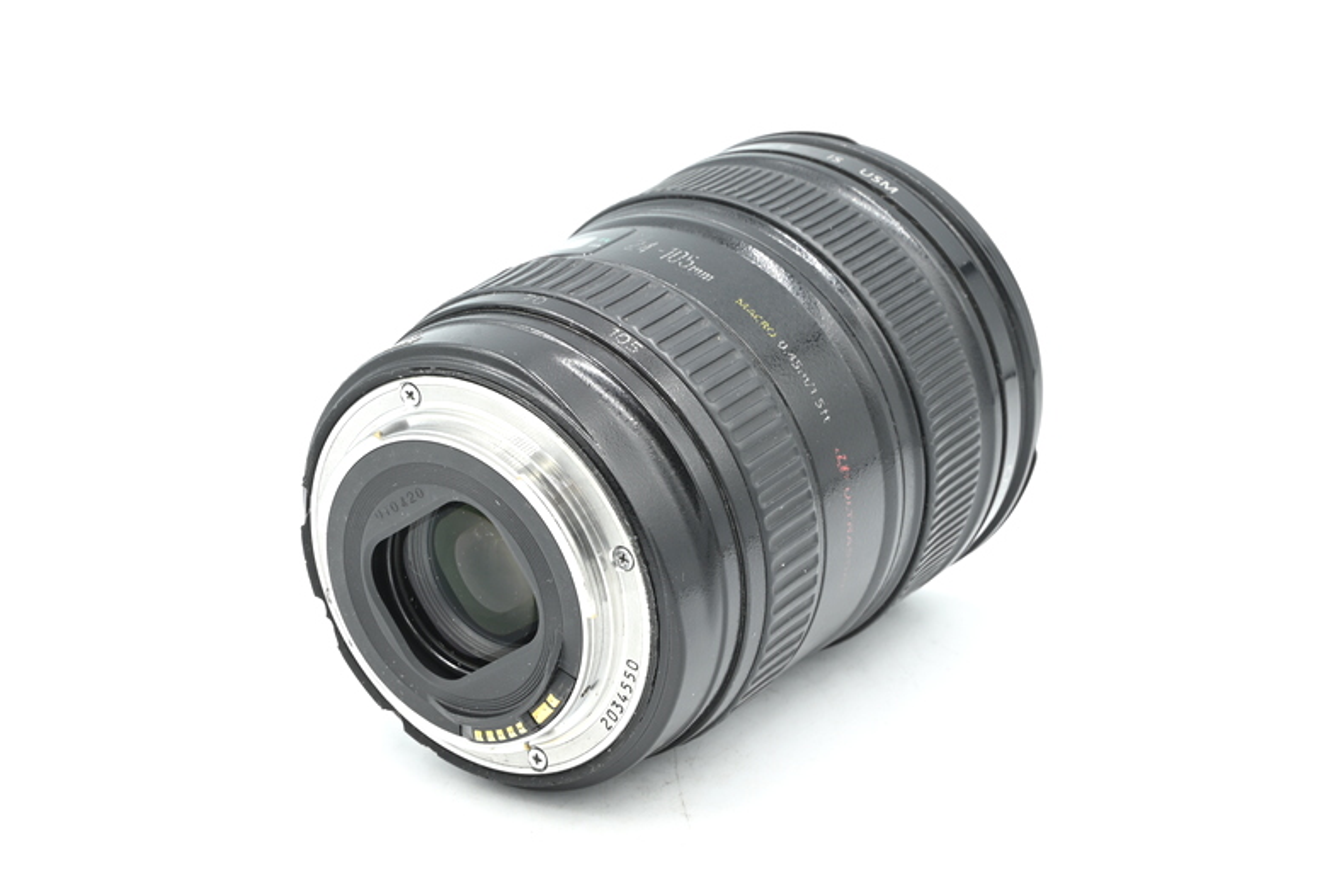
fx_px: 2278
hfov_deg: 32.9
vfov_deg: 22.3
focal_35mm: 61
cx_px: 672
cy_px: 448
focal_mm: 61
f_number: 16
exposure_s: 1/10
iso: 200
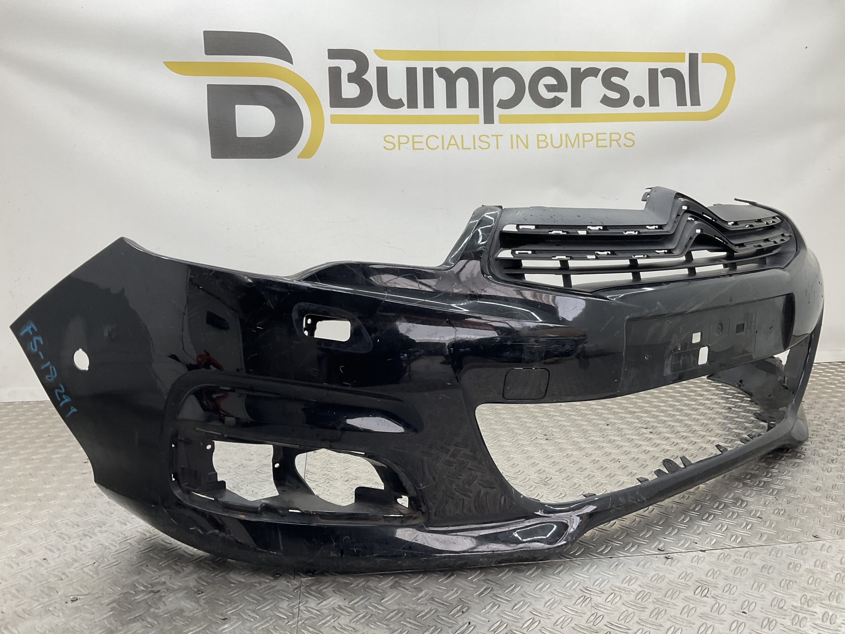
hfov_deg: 61.7
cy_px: 317
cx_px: 422
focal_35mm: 29
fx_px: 708
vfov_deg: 48.2
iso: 25
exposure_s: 1/120
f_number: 1.8
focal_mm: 3
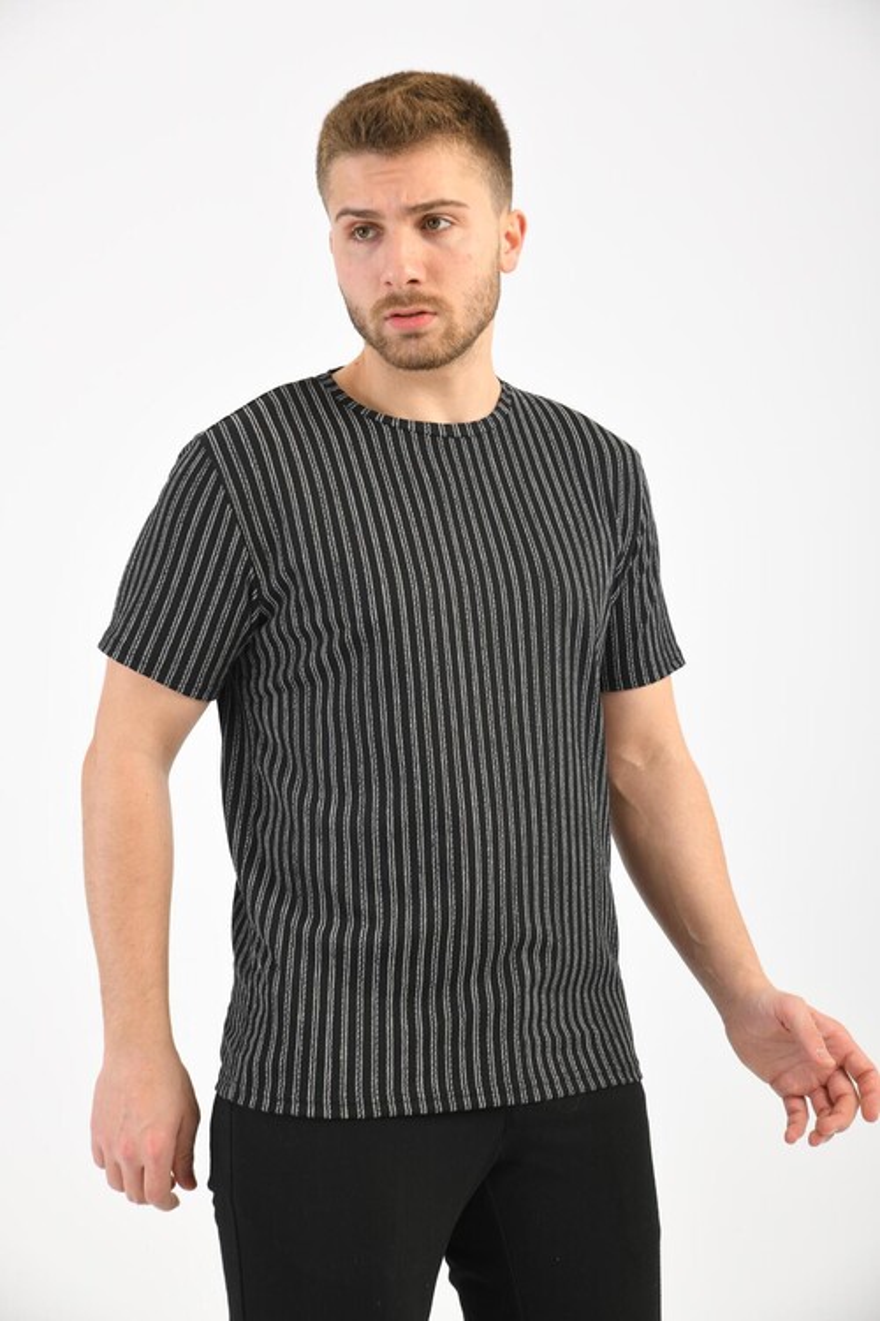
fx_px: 2383
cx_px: 440
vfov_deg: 31.0
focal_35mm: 65
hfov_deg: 20.9
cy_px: 660
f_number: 7.1
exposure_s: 1/160
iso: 100
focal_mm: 65
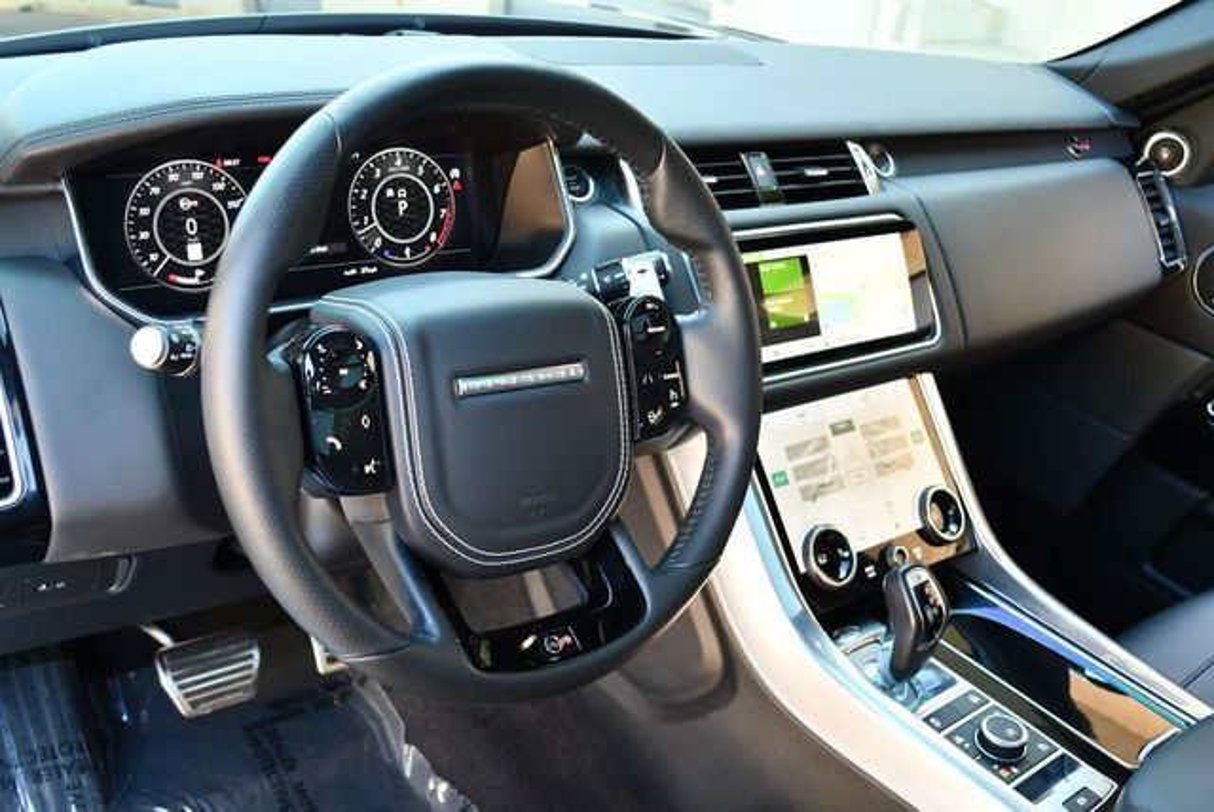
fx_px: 1215
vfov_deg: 36.9
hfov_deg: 53.1
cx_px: 607
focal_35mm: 36
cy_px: 406
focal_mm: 18
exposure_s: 1/125
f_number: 3.5
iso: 900
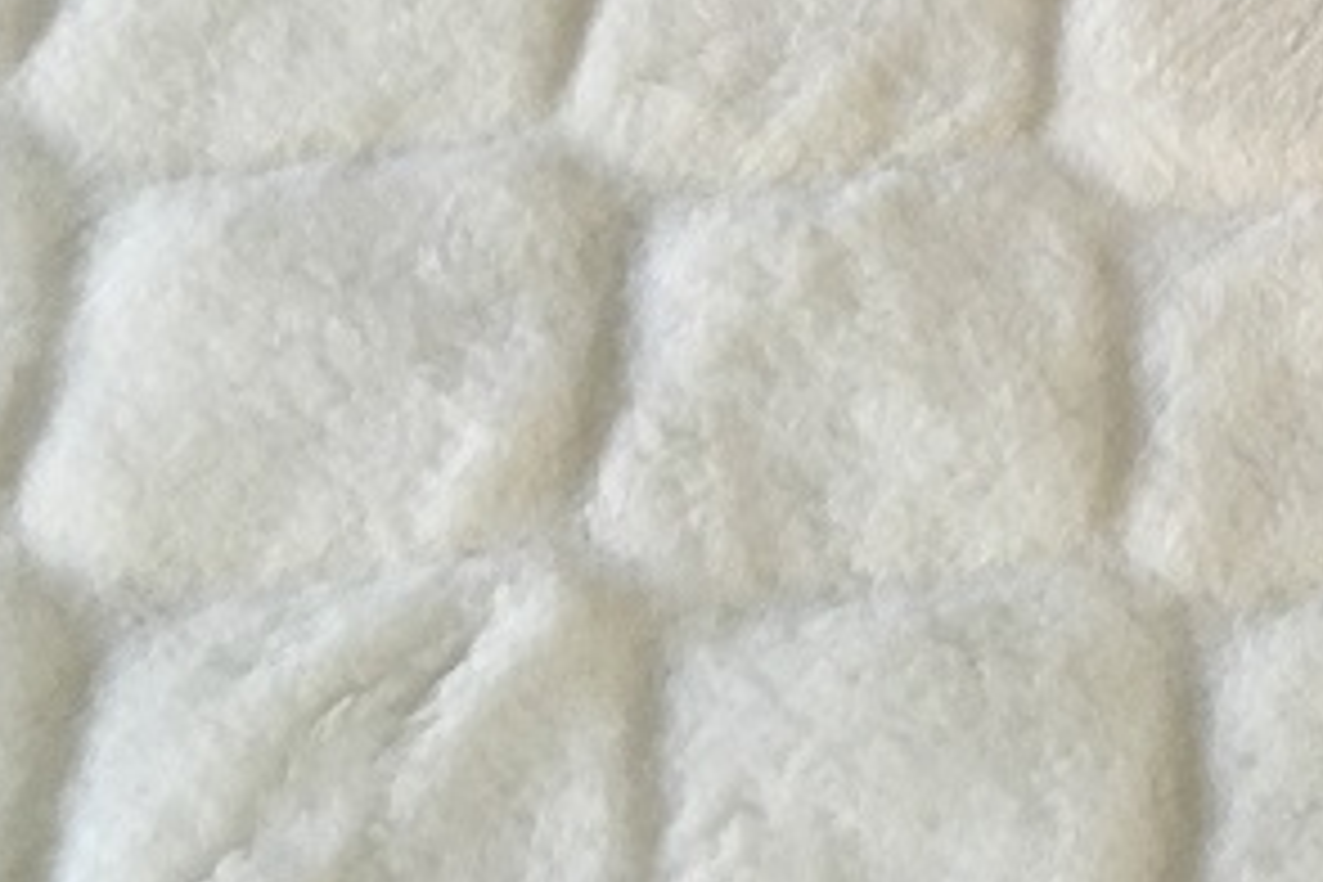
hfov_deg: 22.3
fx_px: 3013
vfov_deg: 15.6
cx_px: 1706
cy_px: -351
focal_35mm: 82
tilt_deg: -48.2
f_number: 2.2
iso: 160
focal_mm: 4.15
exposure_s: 1/33
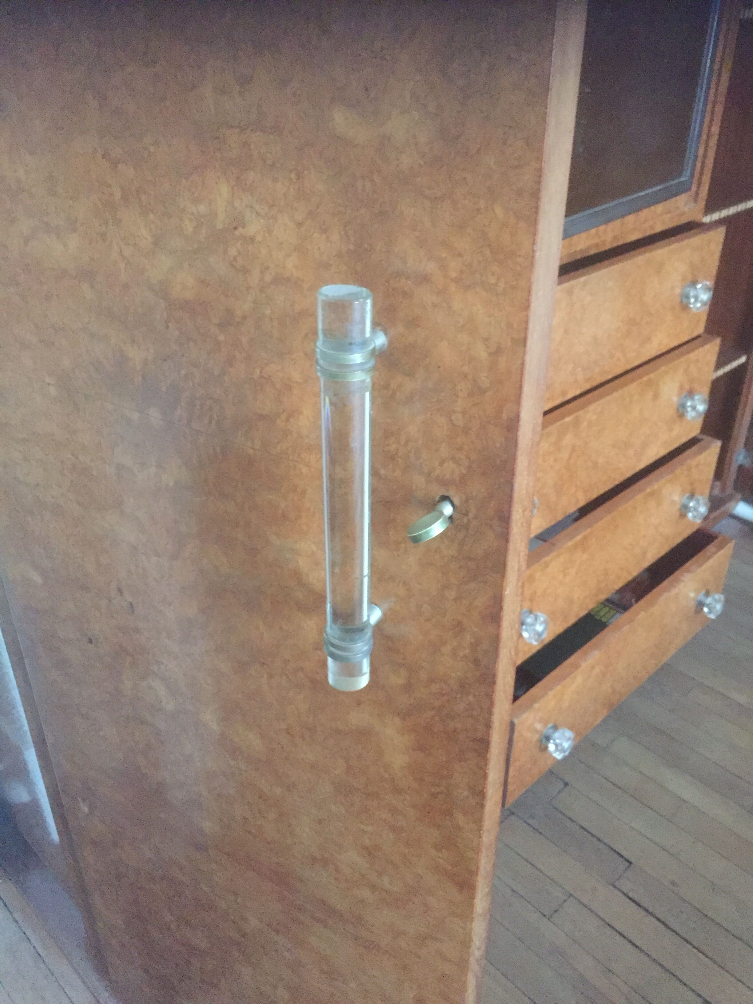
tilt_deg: -30.6
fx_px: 841
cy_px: 502
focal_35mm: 29
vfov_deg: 61.7
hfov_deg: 48.2
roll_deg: -0.4
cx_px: 376
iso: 400
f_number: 2.2
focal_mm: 4.15
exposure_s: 1/17
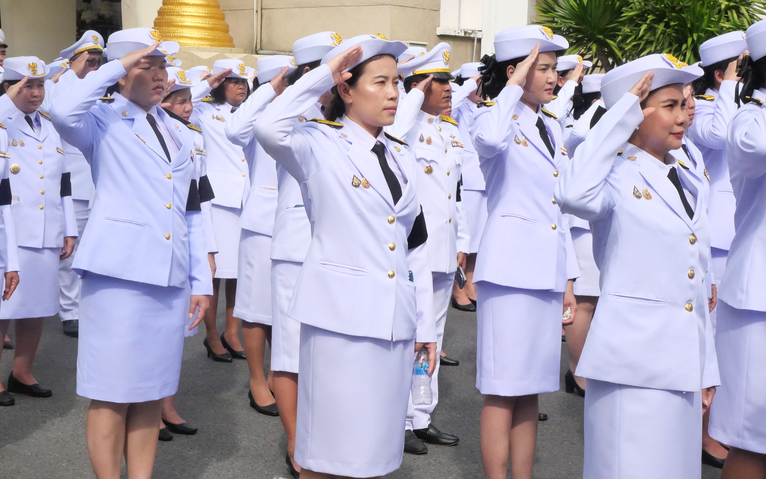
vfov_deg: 20.0
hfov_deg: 31.5
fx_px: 1357
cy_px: 231
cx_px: 378
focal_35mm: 65
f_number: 10
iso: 3200
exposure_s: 1/4000
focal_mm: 27
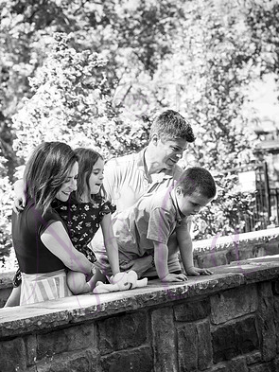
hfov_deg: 16.8
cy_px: 191
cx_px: 139
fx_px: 945
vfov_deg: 22.2
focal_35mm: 88
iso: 400
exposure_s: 1/320
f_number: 7.1
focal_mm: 80
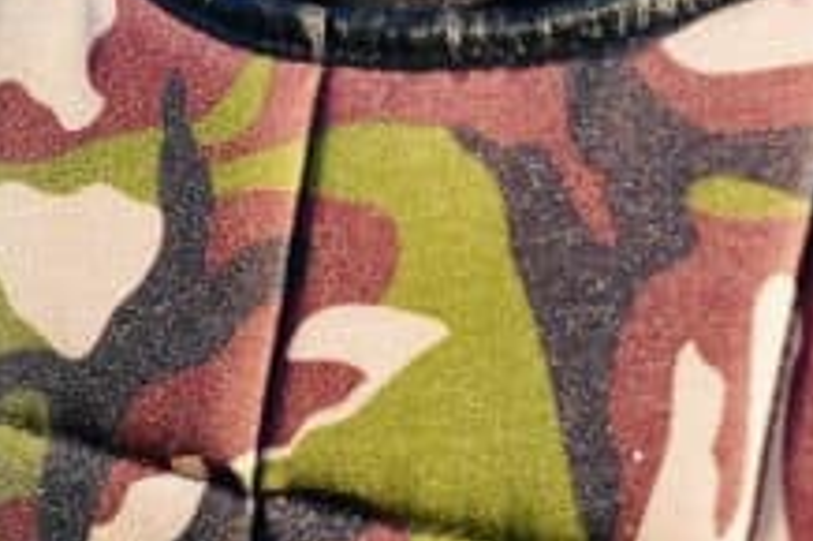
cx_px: 52
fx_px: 3642
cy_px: -270
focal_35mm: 161
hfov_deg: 12.6
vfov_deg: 8.3
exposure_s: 1/160
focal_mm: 34.3
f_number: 4.5
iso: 100
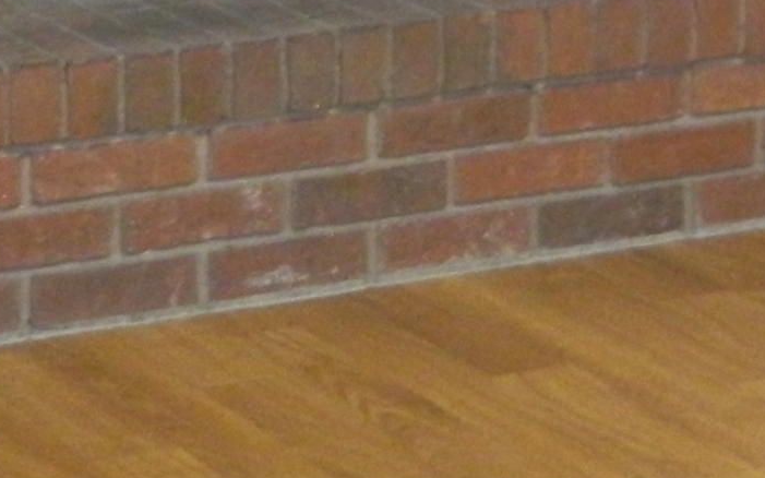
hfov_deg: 11.2
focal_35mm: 186
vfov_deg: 6.7
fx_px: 3878
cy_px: -693
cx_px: 16
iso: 400
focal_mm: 7.3
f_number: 3.5
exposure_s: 1/30
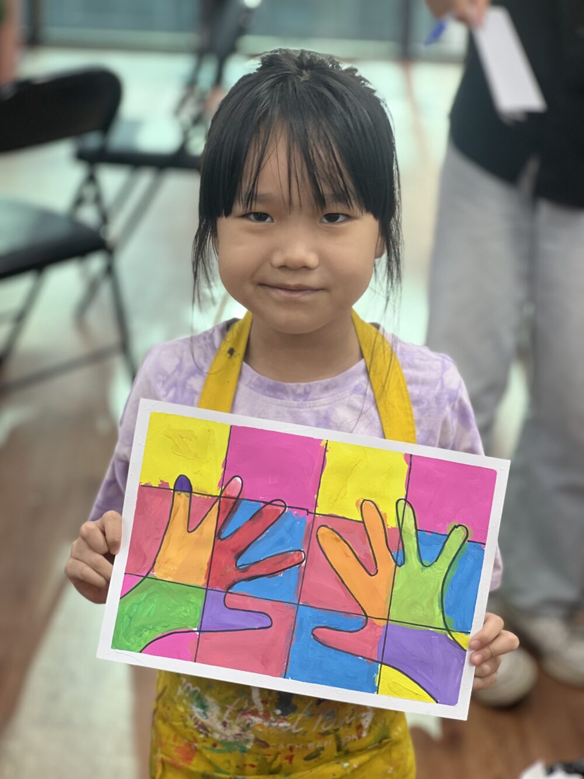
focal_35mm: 77
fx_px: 1732
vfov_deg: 25.3
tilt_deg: -20.8
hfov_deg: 19.1
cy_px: 390
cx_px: 292
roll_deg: -3.5
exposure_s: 1/50
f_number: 2.8
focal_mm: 9
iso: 125
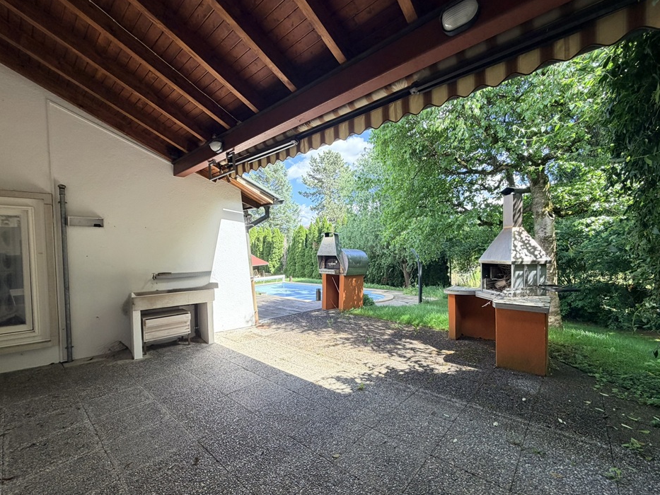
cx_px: 342
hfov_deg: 98.1
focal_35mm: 15
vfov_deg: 81.7
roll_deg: +1.4
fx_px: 286
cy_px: 259
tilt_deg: -1.3
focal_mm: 2.22
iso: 64
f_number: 2.2
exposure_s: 1/195
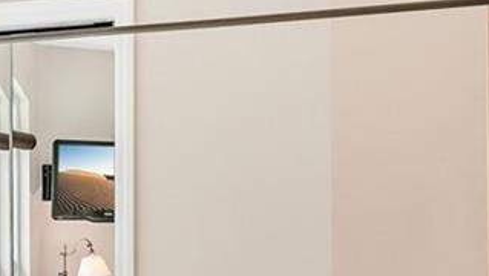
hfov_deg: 25.2
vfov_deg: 14.3
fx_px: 1090
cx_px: 179
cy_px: 222
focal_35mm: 84
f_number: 8
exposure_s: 1/10
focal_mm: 16
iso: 400
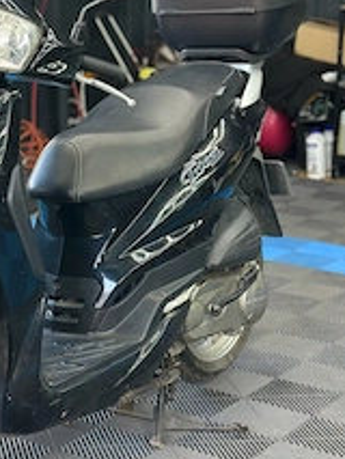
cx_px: 28
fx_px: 1195
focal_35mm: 90
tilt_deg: -12.5
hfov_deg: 16.2
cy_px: 203
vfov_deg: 21.7
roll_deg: +0.0
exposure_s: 1/96
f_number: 1.78
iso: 125
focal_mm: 6.86
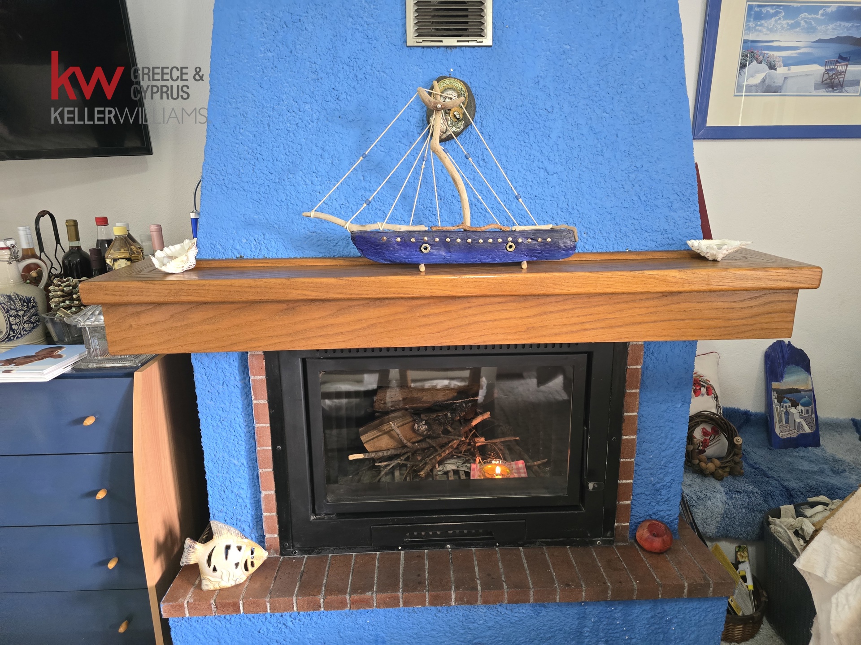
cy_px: 322
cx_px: 430
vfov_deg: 58.9
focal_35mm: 23
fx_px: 572
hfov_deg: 73.9
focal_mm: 6.3
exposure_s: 1/100
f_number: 1.7
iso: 1000
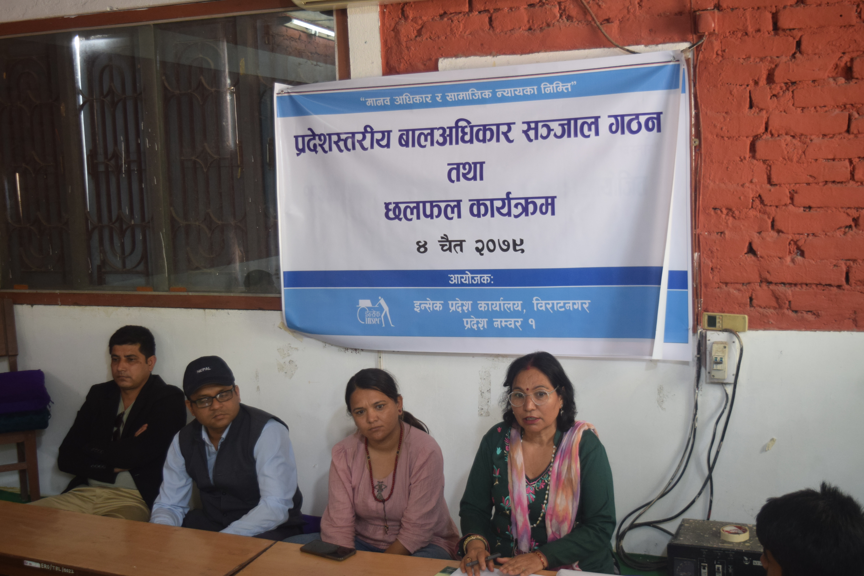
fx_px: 1080
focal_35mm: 45
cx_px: 432
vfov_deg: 29.9
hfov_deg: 43.6
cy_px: 288
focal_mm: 30
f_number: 4.2
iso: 800
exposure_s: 1/20
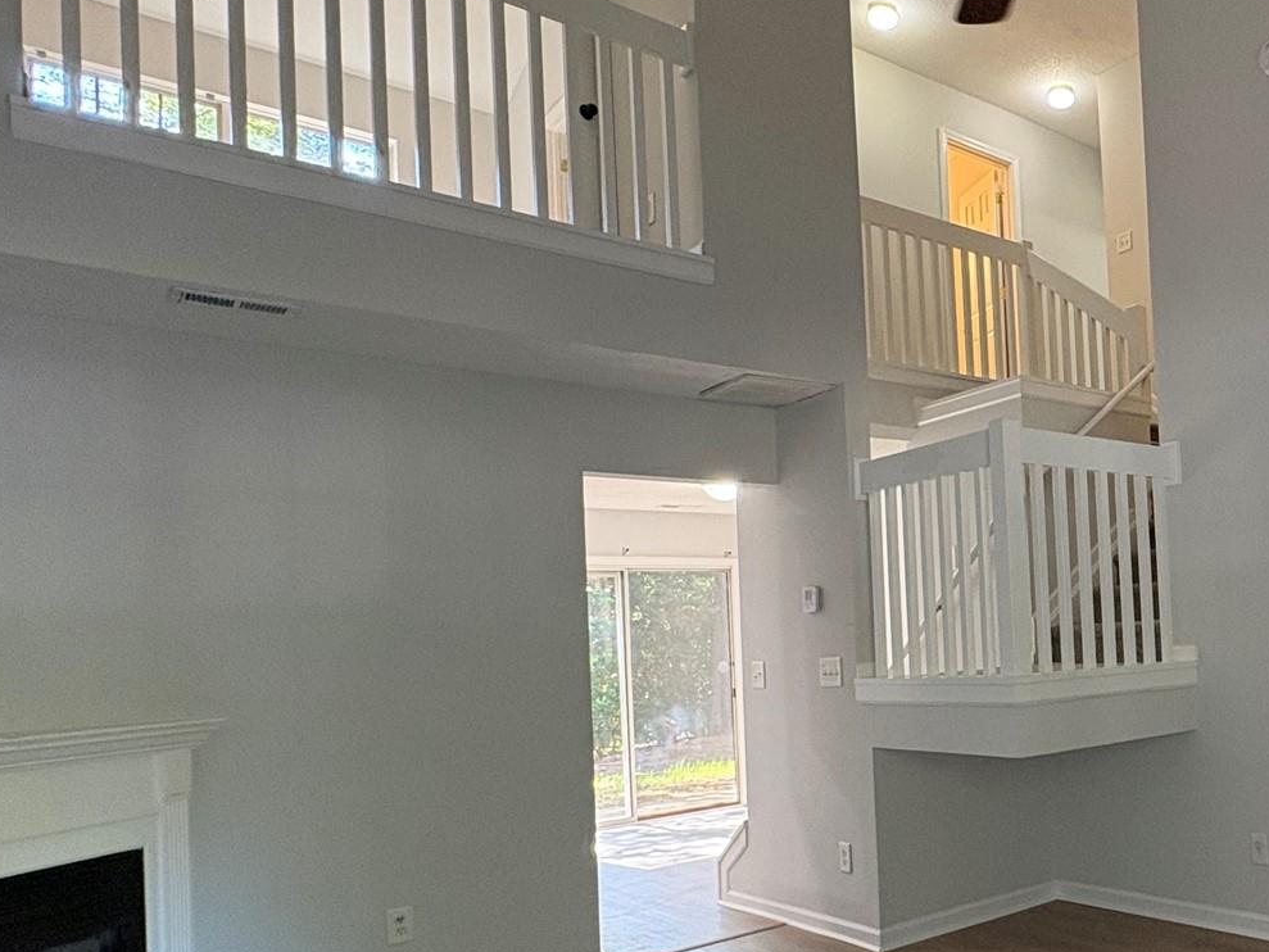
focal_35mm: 29
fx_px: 1063
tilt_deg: +2.1
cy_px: 597
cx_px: 1112
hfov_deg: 54.7
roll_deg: +3.5
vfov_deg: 47.8
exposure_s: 1/60
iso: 320
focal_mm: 2.22
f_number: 2.2
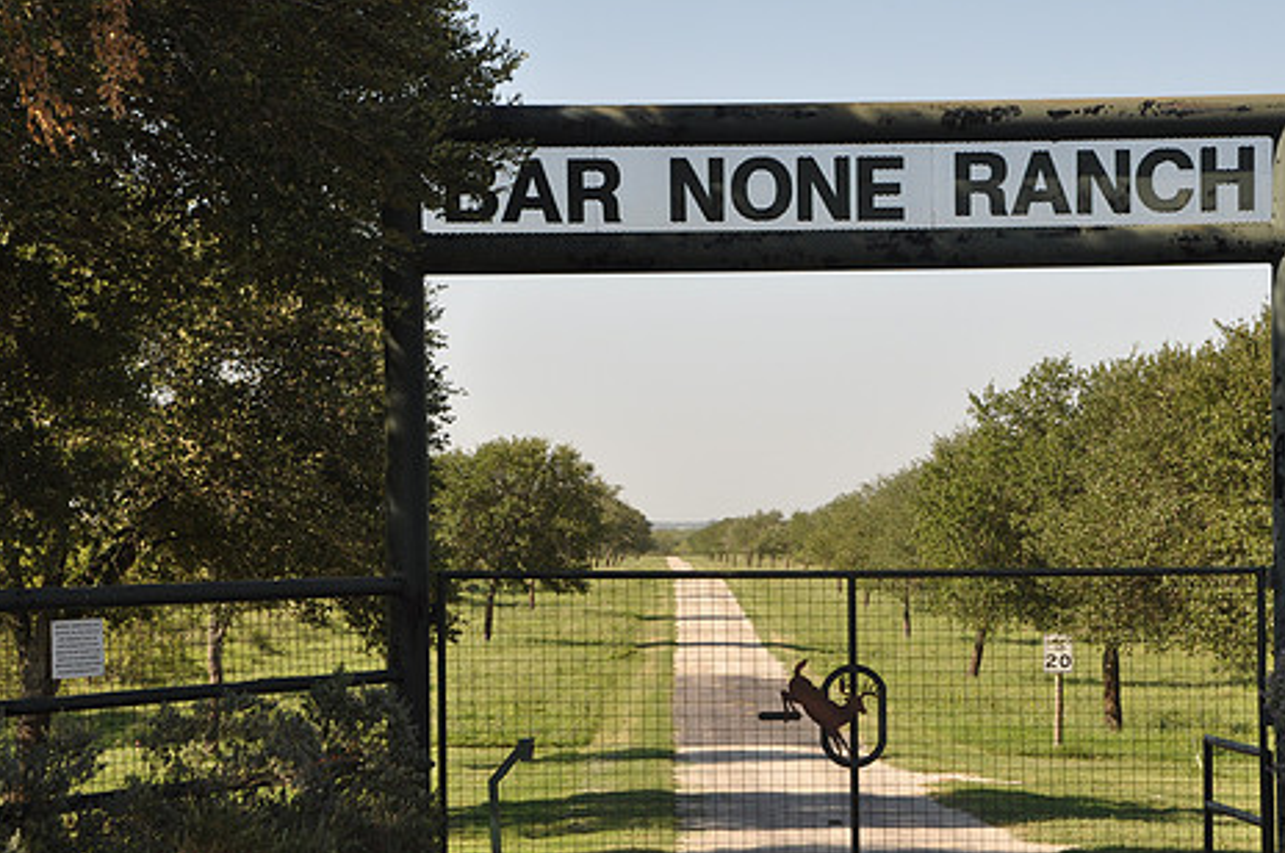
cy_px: 497
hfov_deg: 22.6
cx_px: 789
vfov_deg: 15.1
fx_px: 3208
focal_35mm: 90
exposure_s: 1/125
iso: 200
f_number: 11
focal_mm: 48
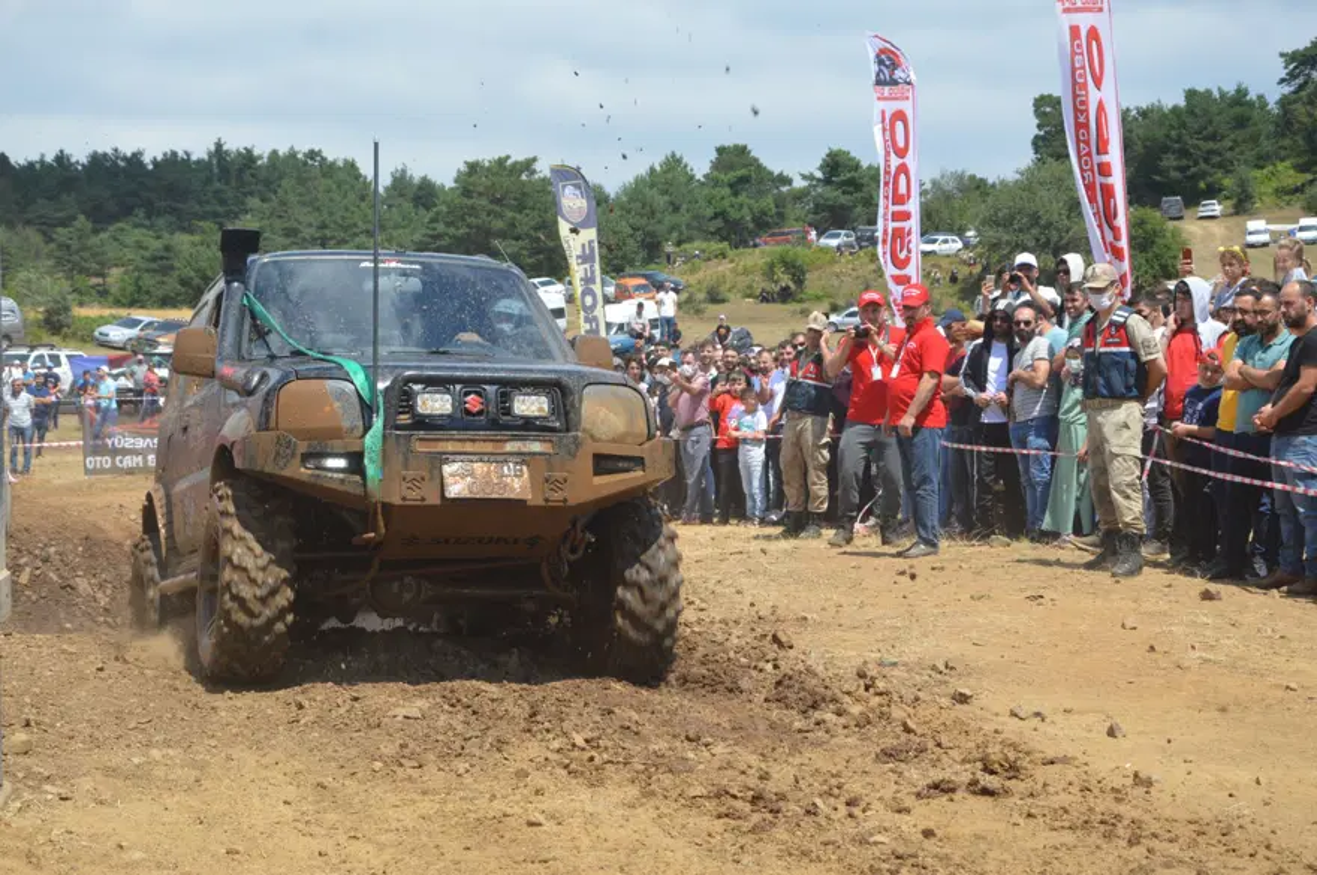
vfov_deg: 20.1
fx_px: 2467
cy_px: 438
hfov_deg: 29.9
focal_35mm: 68
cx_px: 658
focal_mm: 45
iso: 100
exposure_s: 1/250
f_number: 8
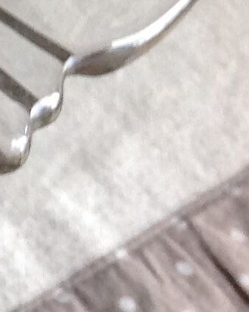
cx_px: -672
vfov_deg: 8.8
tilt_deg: -37.6
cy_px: -308
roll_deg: -6.5
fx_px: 1916
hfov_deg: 6.3
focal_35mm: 208
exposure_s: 1/15
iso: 100
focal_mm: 4.28
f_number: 2.4
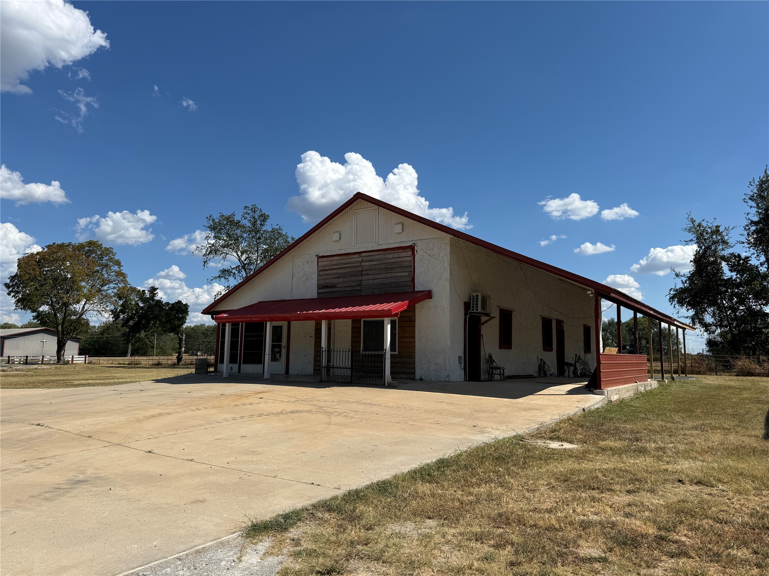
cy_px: 288
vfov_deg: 56.8
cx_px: 384
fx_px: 533
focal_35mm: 24
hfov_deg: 71.6
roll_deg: -0.7
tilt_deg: +7.3
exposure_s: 1/6711
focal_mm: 6.76
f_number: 1.78
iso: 80
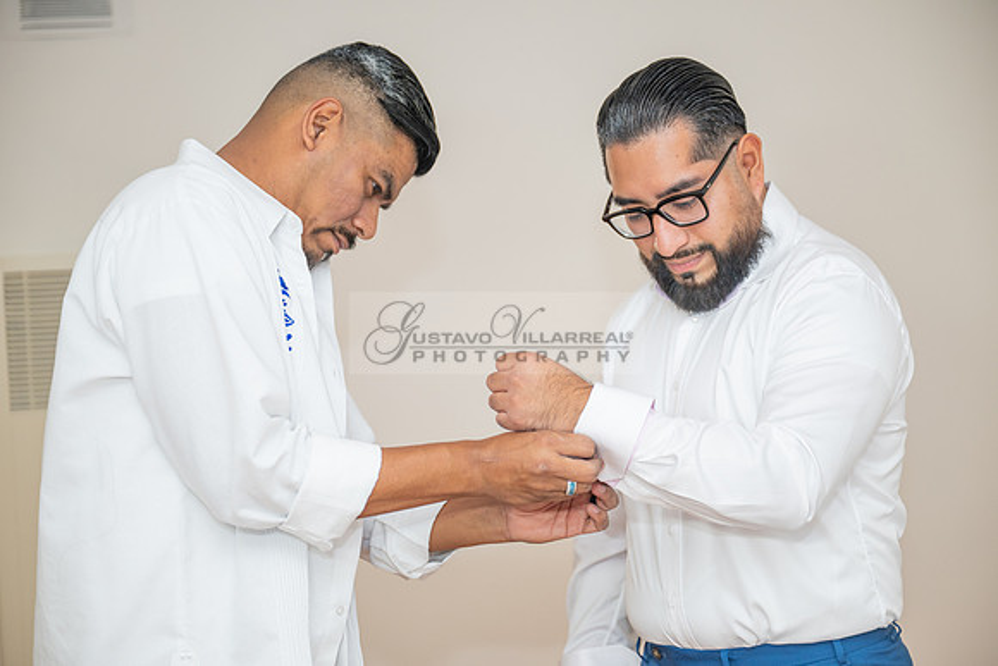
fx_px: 1691
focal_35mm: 61
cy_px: 333
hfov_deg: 32.9
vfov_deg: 22.3
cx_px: 499
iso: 400
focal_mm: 61
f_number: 2.8
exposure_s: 1/160
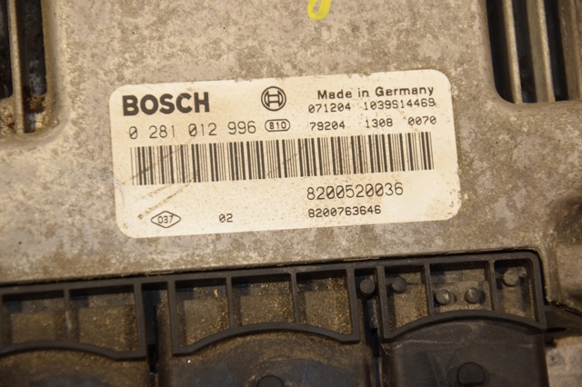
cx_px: 291
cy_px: 194
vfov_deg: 8.7
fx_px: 2545
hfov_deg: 13.0
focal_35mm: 158
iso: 800
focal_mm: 105
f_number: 6.3
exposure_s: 1/200
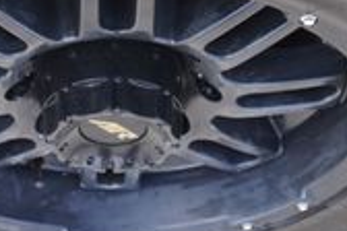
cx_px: 122
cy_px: -60
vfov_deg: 12.9
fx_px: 993
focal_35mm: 103
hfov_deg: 19.8
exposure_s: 1/80
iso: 100
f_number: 4.5
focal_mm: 18
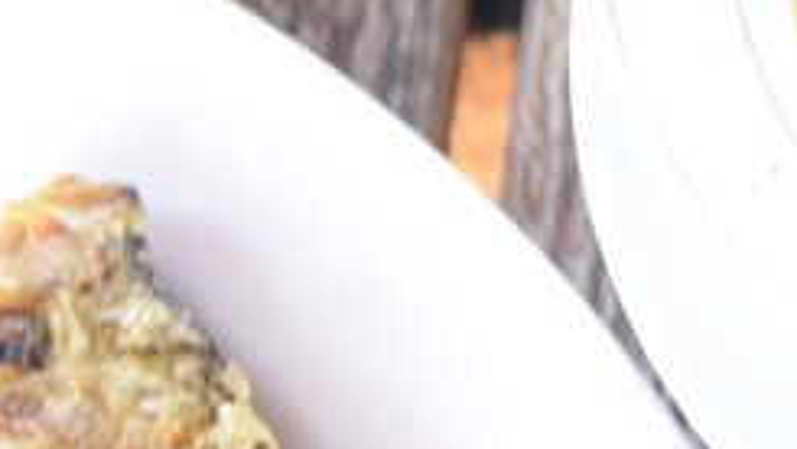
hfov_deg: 8.3
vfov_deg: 4.8
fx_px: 5327
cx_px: 1337
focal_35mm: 252
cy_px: -164
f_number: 3.5
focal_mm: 70
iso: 250
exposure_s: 1/50
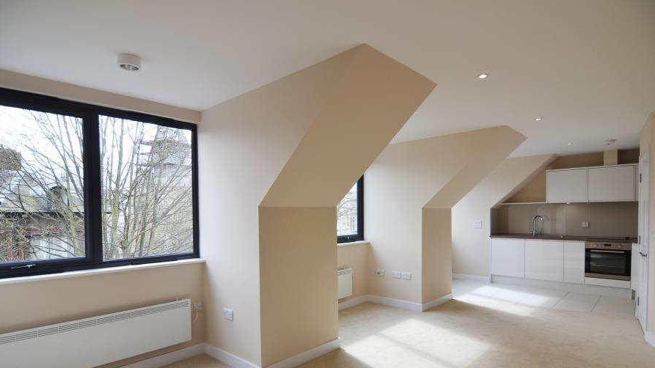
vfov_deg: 57.9
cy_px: 219
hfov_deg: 89.6
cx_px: 329
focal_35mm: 19
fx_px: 330
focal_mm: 12
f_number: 5.6
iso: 100
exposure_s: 1/125
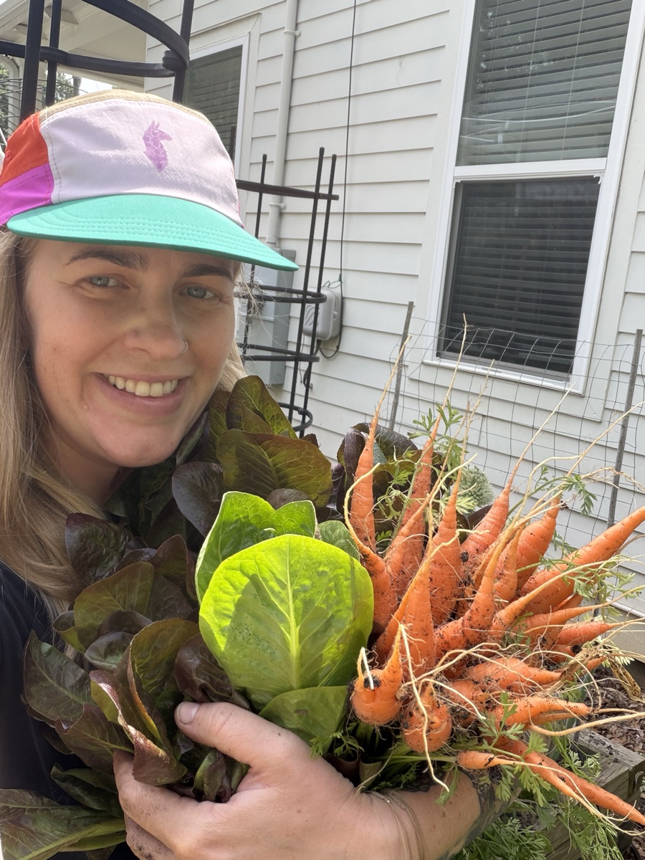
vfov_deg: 60.0
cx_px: 322
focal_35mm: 30
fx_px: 745
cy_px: 430
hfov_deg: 46.8
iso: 32
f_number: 1.9
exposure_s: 1/275
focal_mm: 2.71
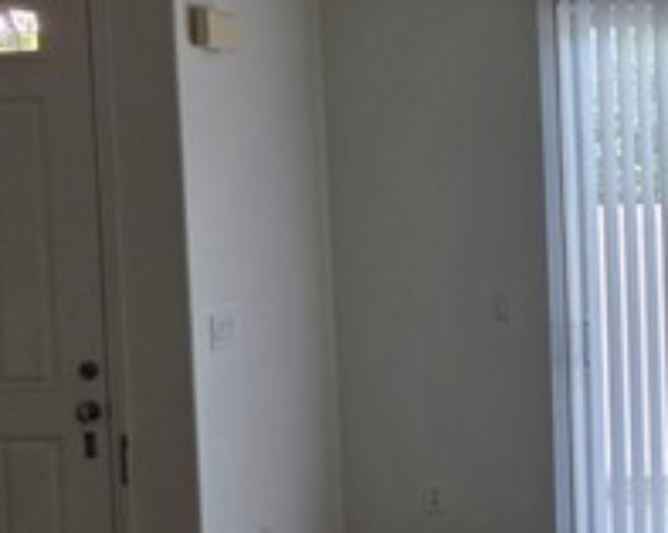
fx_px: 1441
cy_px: 244
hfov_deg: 23.1
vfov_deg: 20.9
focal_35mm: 73
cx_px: 875
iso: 125
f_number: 1.8
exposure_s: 1/180
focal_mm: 5.4
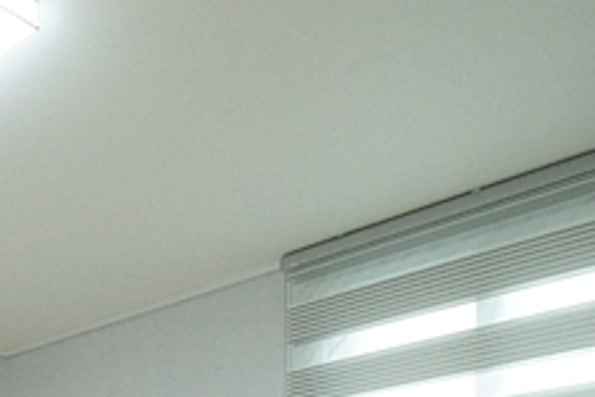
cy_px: 597
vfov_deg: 21.4
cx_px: -37
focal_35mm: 53
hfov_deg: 33.4
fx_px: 877
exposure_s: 1/100
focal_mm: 10
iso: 1600
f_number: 5.6
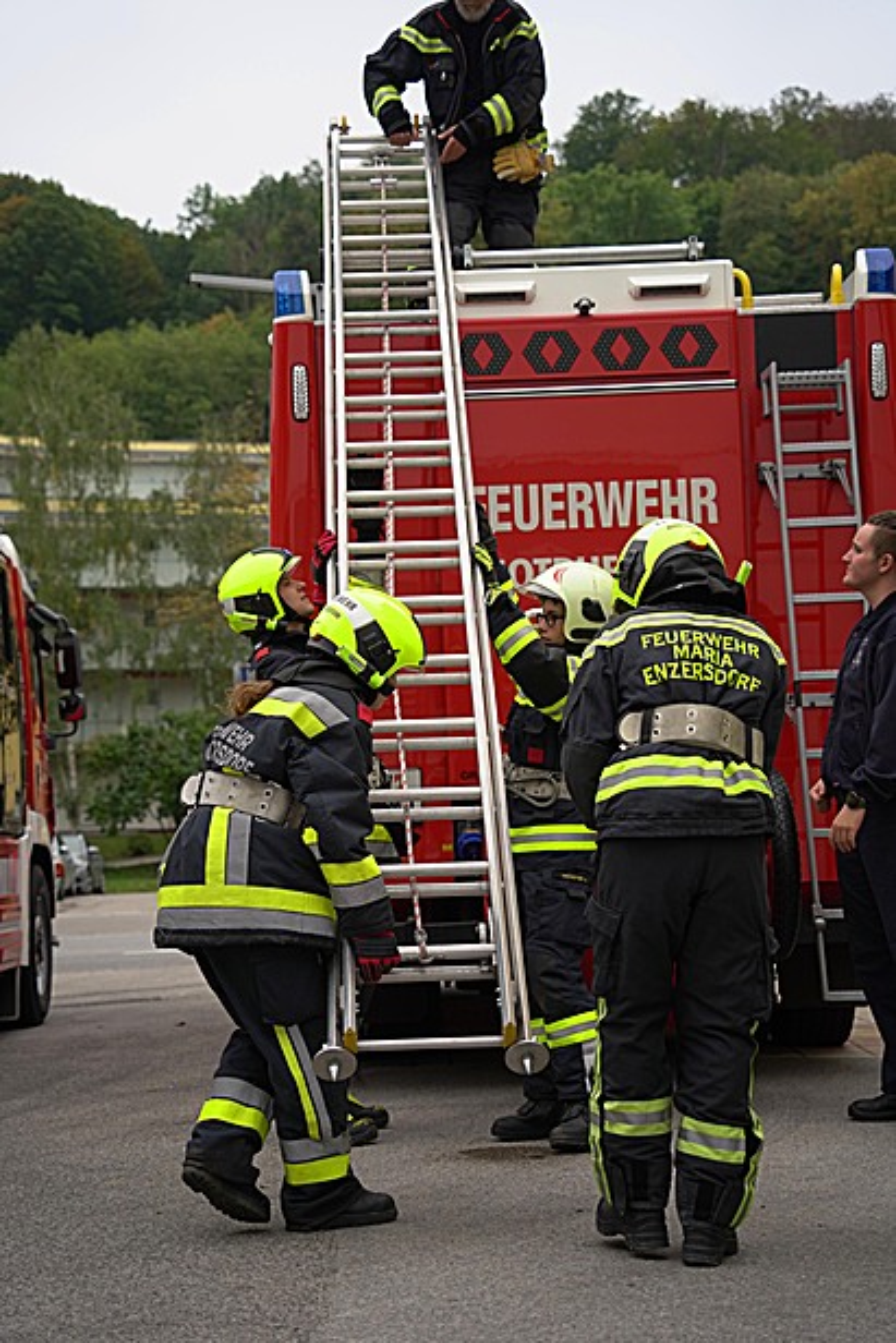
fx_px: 2239
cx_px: 448
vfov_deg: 33.4
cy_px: 672
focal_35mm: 60
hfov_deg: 22.6
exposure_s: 1/1000
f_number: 4
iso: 320
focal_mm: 60
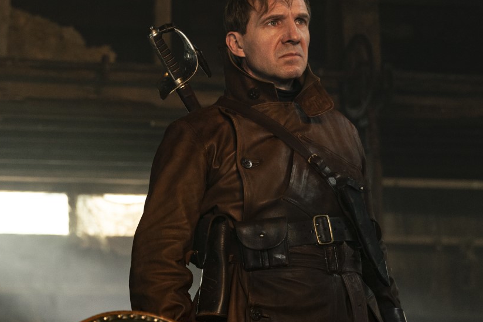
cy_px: 215
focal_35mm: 99
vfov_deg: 13.8
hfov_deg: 20.2
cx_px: 48
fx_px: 1329
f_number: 2.8
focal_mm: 51
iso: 1000
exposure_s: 1/60
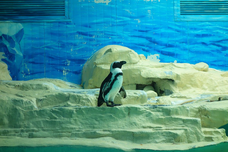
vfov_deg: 13.7
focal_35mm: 100
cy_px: 76
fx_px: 633
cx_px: 114
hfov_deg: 20.4
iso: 800
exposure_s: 1/320
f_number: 4.9
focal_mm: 37.1
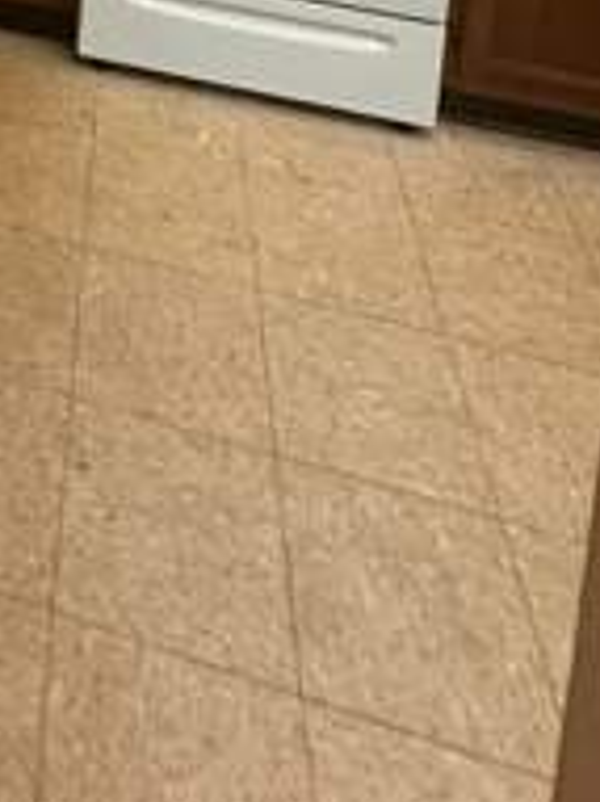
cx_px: -138
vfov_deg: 25.2
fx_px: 1087
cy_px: -512
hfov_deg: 26.9
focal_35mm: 47
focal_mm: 2.22
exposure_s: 1/60
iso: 400
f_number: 2.2
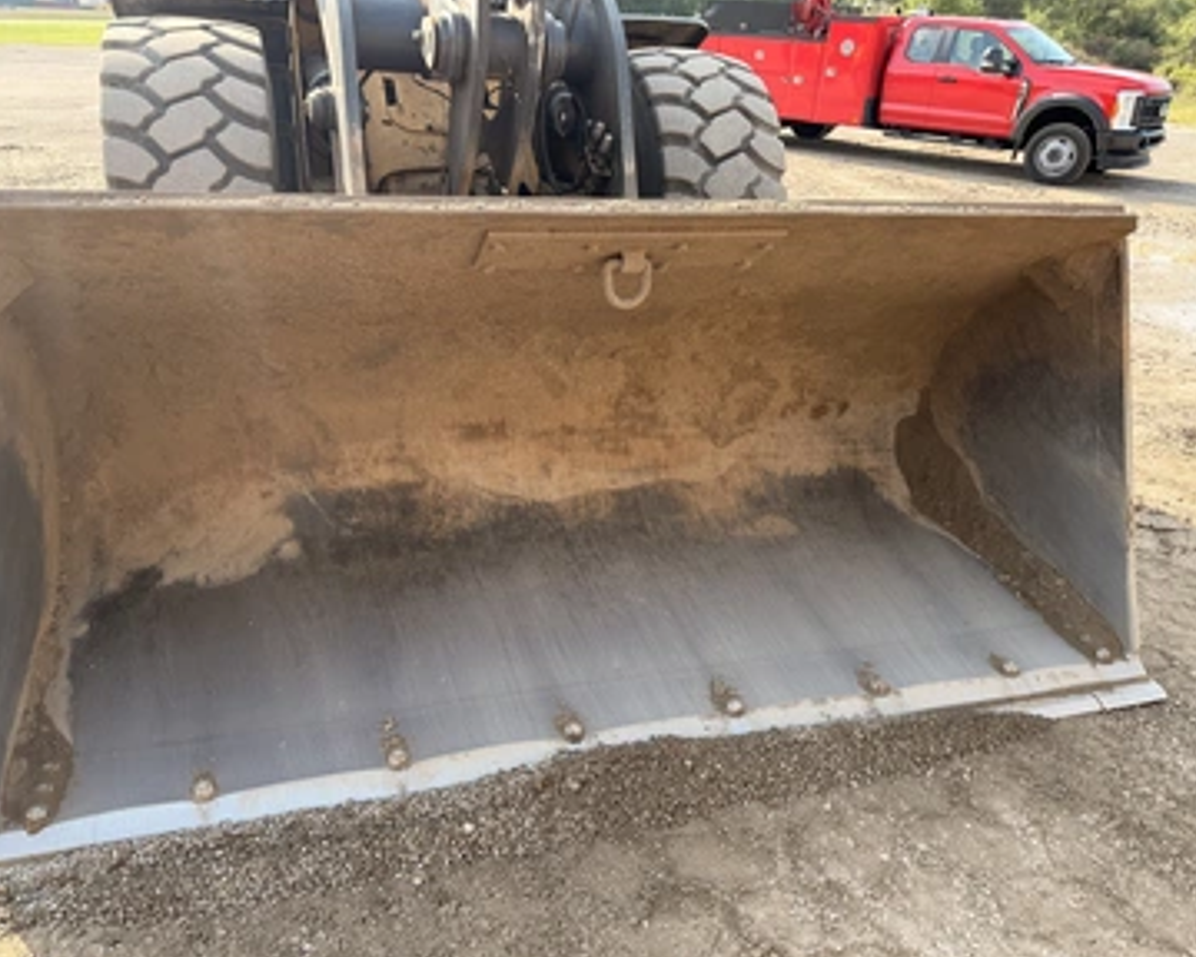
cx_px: 565
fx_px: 920
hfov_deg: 66.0
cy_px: 488
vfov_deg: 54.9
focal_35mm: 26
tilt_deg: -24.4
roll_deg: -2.0
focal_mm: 6.76
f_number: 1.78
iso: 100
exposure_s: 1/1230
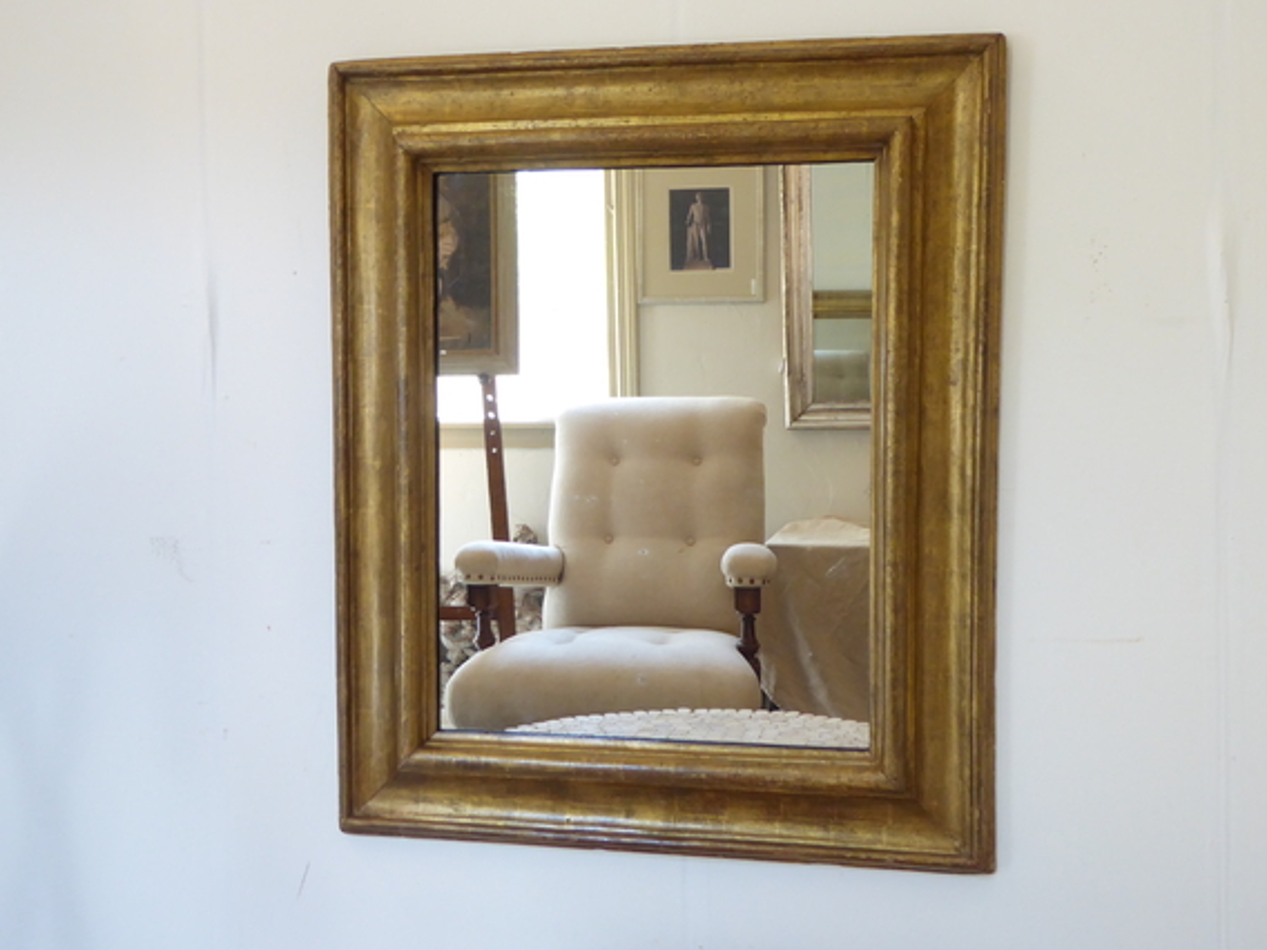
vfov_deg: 38.7
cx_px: 622
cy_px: 488
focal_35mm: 37
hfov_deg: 50.1
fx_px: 1354
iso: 400
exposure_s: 1/25
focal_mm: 6.3
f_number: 3.7
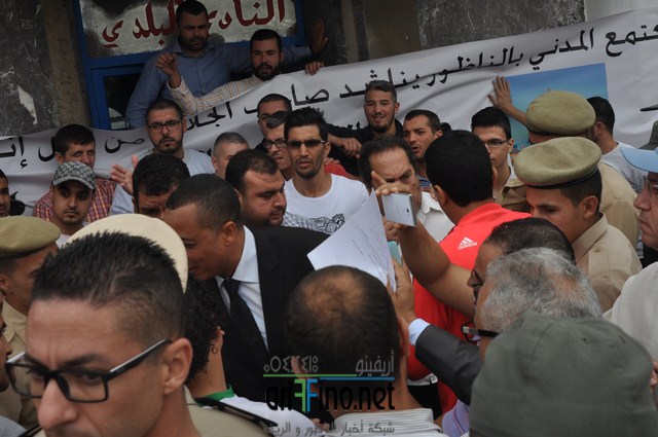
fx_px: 767
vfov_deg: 31.8
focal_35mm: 42
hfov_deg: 46.5
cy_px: 218
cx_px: 329
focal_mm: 28
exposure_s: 1/320
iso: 200
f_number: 9
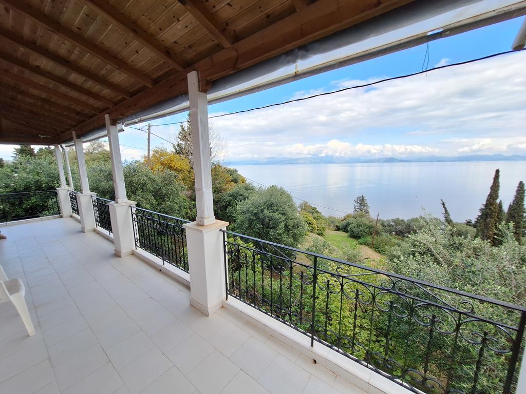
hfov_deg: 106.2
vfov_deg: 89.9
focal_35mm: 13
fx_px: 198
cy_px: 197
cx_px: 263
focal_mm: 1.74
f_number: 2.2
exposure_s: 1/986
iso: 40
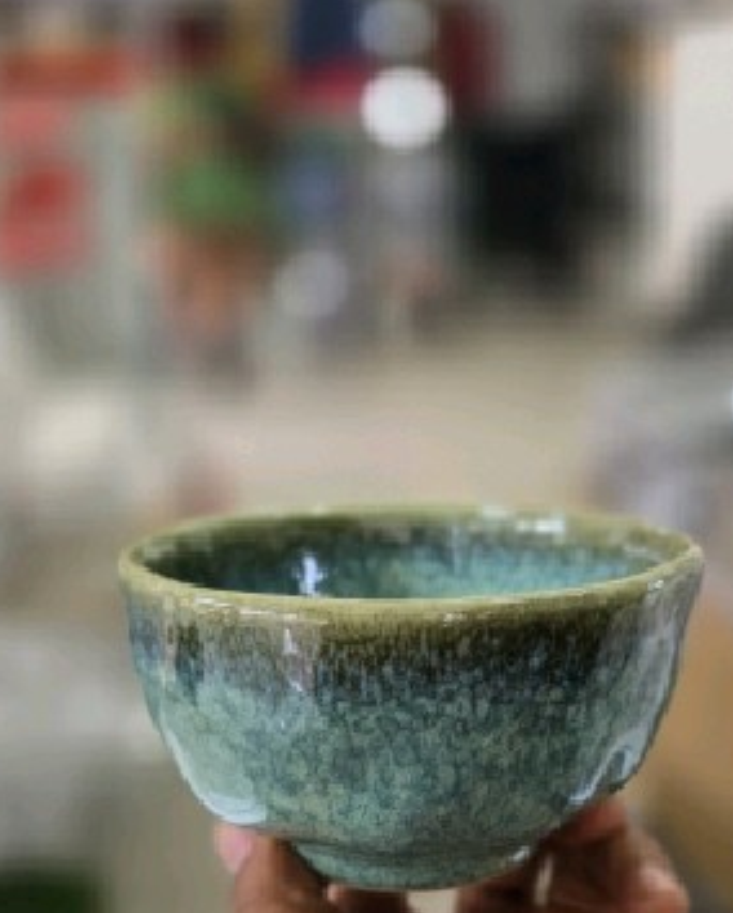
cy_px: 640
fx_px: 1029
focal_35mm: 38
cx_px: 403
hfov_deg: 39.2
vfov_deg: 46.8
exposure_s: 1/101
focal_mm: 6.3
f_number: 1.7
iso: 200
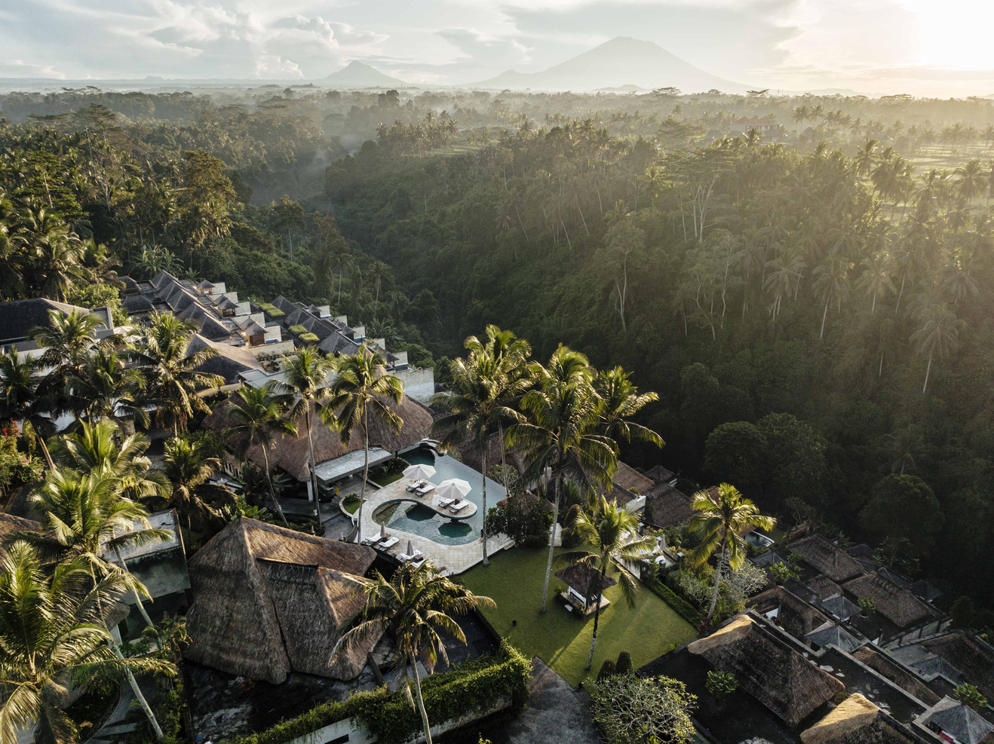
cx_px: 497
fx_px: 689
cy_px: 372
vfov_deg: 56.8
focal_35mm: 24
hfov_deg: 71.6
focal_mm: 12.29
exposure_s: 1/1600
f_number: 2.8
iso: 400
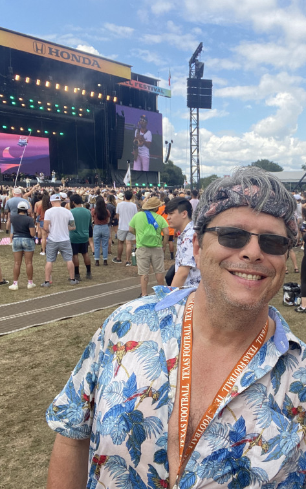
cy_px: 244
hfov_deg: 36.7
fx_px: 440
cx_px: 254
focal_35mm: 33
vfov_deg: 58.1
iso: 25
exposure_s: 1/304
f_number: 2.2
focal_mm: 2.71
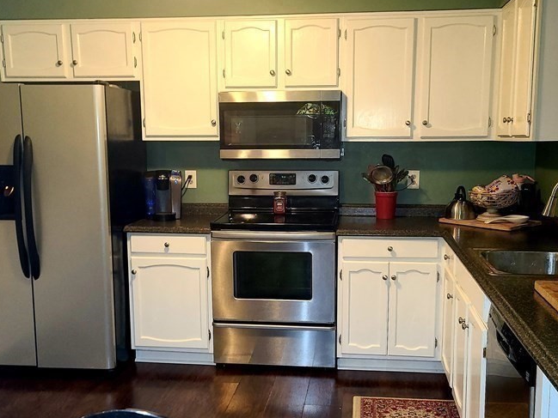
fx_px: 661
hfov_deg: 45.8
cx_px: 283
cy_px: 226
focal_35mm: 41
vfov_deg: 35.1
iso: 125
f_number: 1.8
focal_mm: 5.4
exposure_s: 1/17
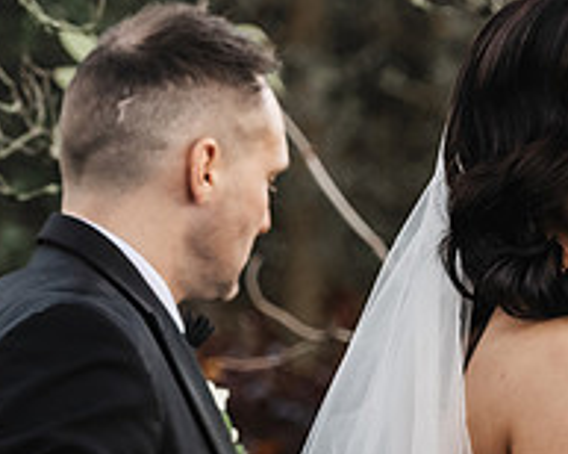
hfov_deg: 5.2
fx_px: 6214
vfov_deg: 4.2
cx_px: 688
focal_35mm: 370
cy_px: 494
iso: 640
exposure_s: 1/400
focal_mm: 105
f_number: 2.8
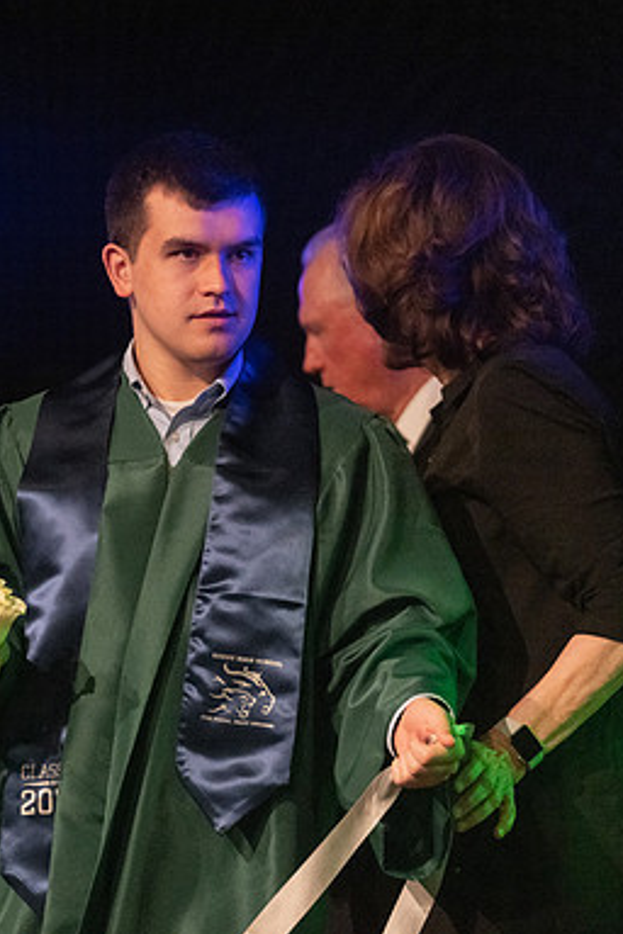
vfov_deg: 10.4
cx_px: 80
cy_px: 468
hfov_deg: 6.9
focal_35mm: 198
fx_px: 5139
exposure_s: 1/1000
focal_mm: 131
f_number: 2.8
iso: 16000
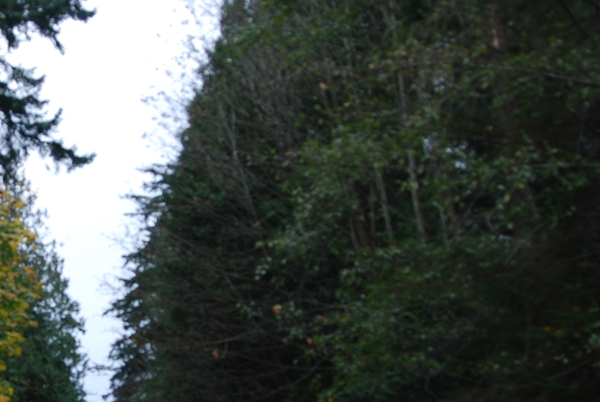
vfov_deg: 19.5
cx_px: 55
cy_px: 247
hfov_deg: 27.7
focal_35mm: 70
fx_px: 1168
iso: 100
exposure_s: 1/25
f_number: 3.5
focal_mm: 18
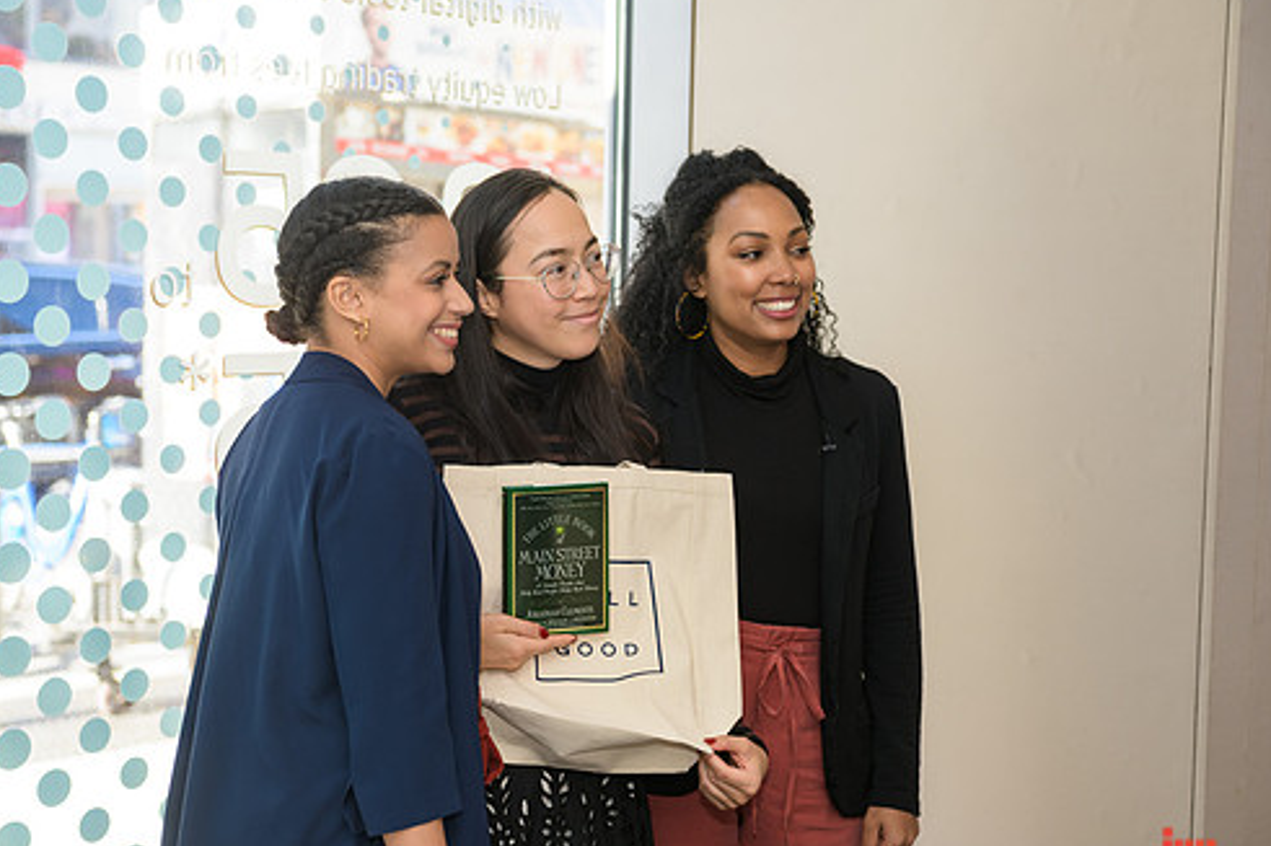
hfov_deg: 31.0
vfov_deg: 20.9
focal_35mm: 65
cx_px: 595
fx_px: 2294
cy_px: 462
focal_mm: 55
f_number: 3.2
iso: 200
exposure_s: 1/125
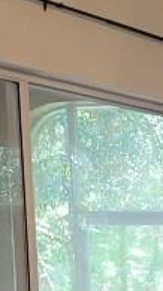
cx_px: 568
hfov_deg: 7.0
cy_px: 414
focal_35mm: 146
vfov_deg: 14.0
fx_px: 1123
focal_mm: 5.4
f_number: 1.8
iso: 100
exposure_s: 1/30
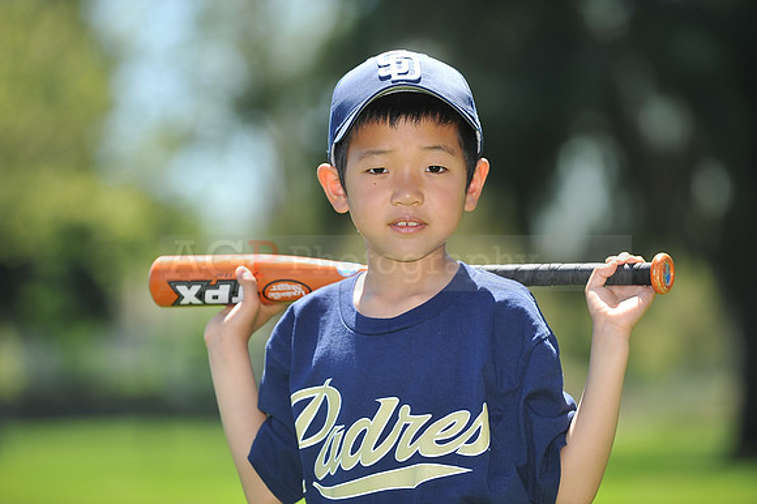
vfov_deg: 6.9
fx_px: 4203
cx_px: 378
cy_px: 252
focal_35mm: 200
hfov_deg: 10.3
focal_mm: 200
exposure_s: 1/640
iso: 200
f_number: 4.5
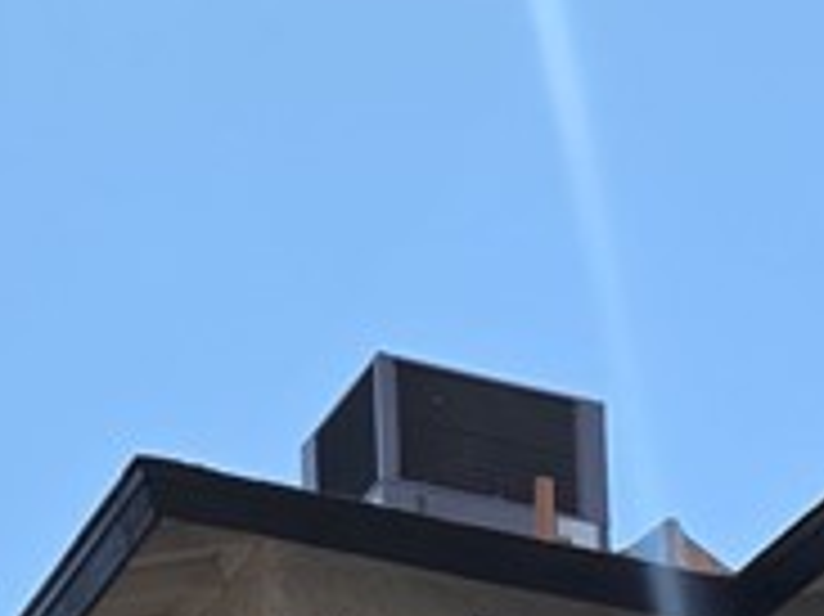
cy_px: 1614
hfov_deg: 14.4
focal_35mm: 129
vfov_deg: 9.7
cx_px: 1184
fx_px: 3069
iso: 40
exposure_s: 1/2921
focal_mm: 5.4
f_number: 1.8
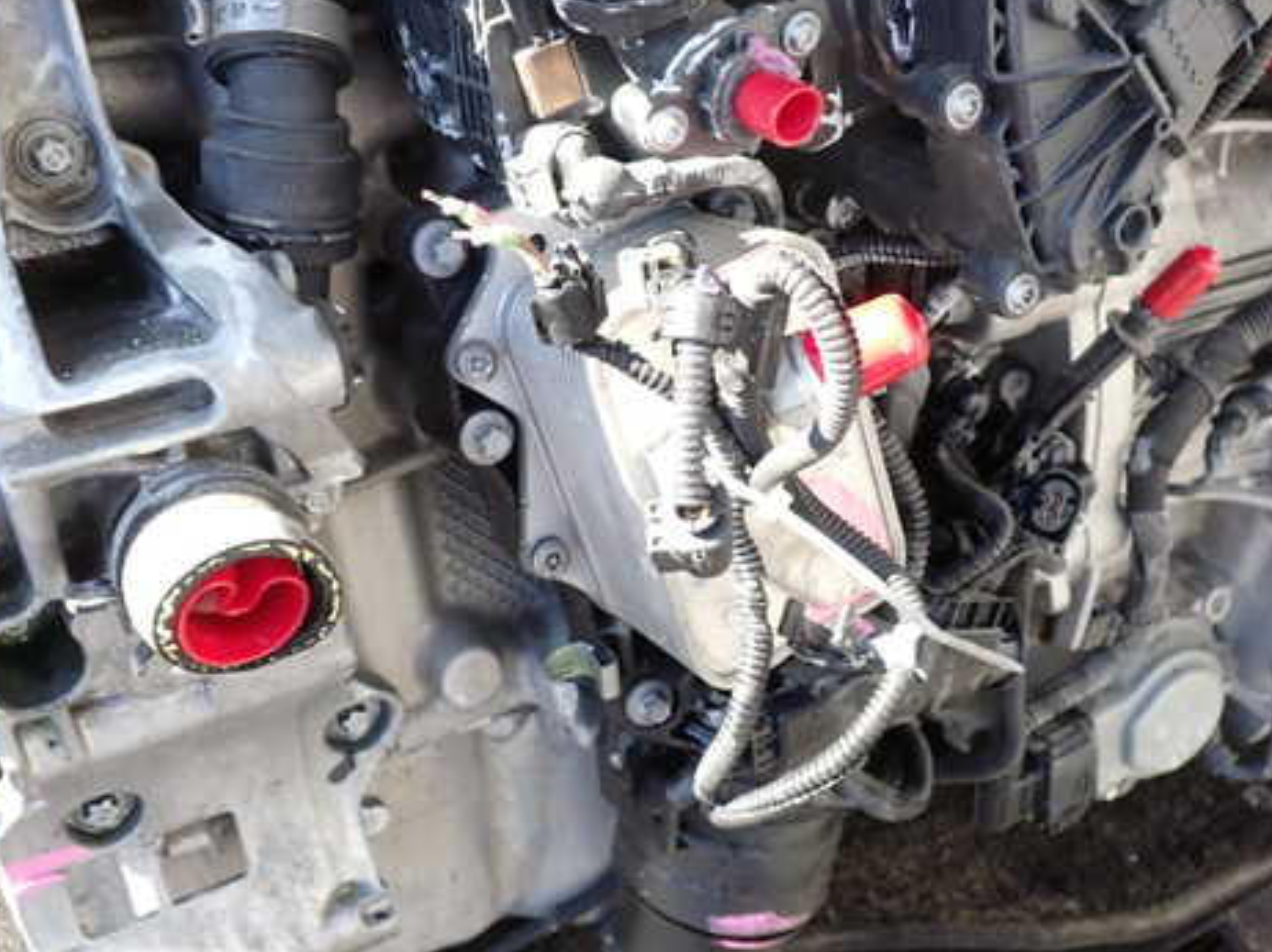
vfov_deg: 36.8
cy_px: 473
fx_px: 1432
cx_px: 699
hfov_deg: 47.8
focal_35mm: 39
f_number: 3.2
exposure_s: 1/80
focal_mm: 5.4
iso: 100
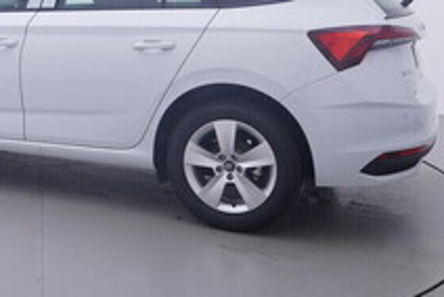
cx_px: 49
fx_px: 720
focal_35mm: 58
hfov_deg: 32.6
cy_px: 18
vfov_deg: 22.6
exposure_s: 1/80
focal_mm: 15
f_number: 5
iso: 200
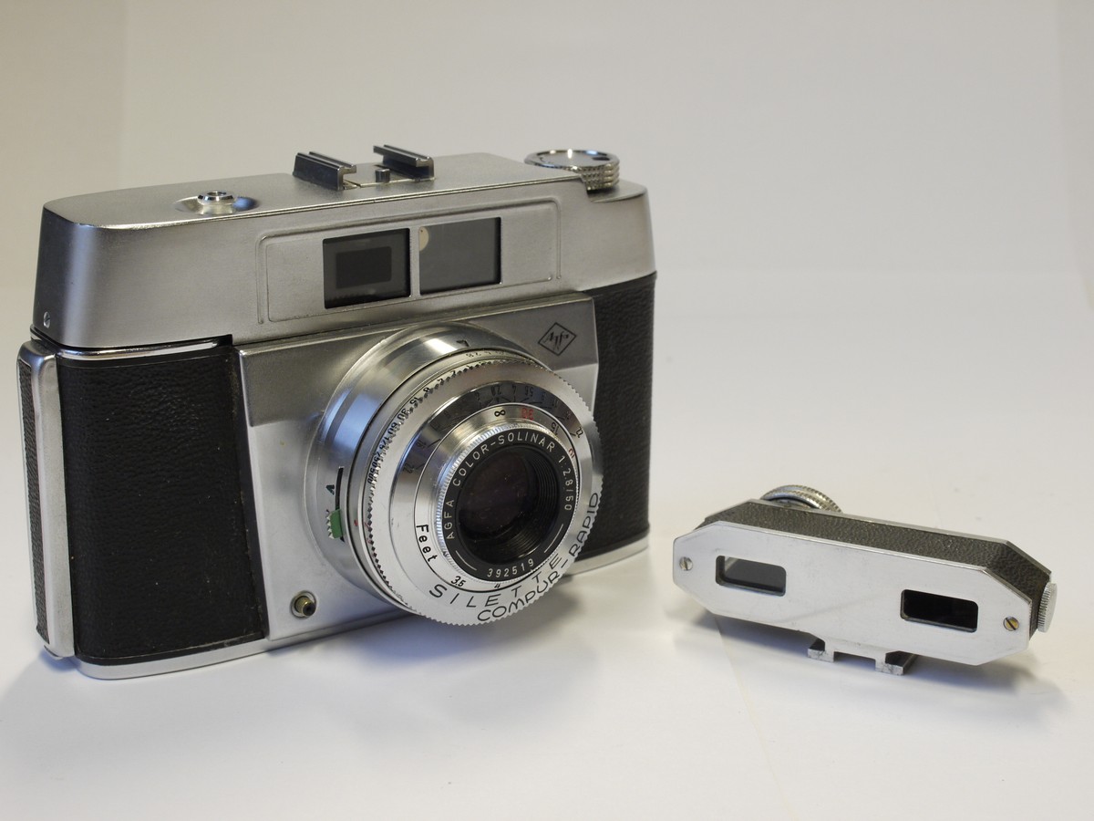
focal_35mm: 60
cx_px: 547
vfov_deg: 24.4
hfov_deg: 32.2
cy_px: 410
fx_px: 1896
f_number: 9
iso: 400
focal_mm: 30
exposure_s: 1/15
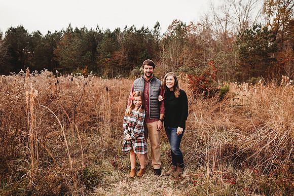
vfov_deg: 53.2
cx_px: 147
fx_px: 196
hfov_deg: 73.7
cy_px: 98
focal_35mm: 24
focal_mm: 24
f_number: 2.5
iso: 100
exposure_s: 1/400
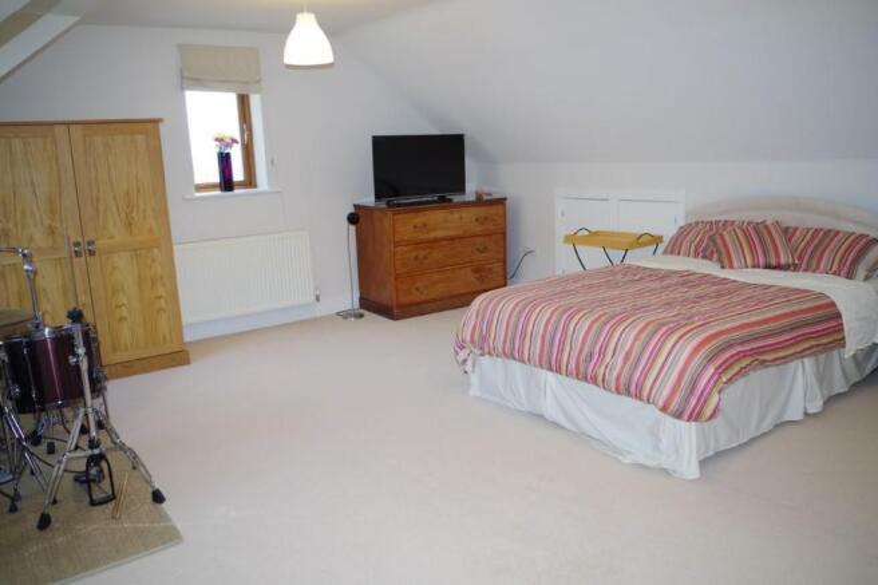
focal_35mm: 27
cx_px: 439
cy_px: 292
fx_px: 658
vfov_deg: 47.9
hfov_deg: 67.4
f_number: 3.5
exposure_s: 1/80
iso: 400
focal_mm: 18
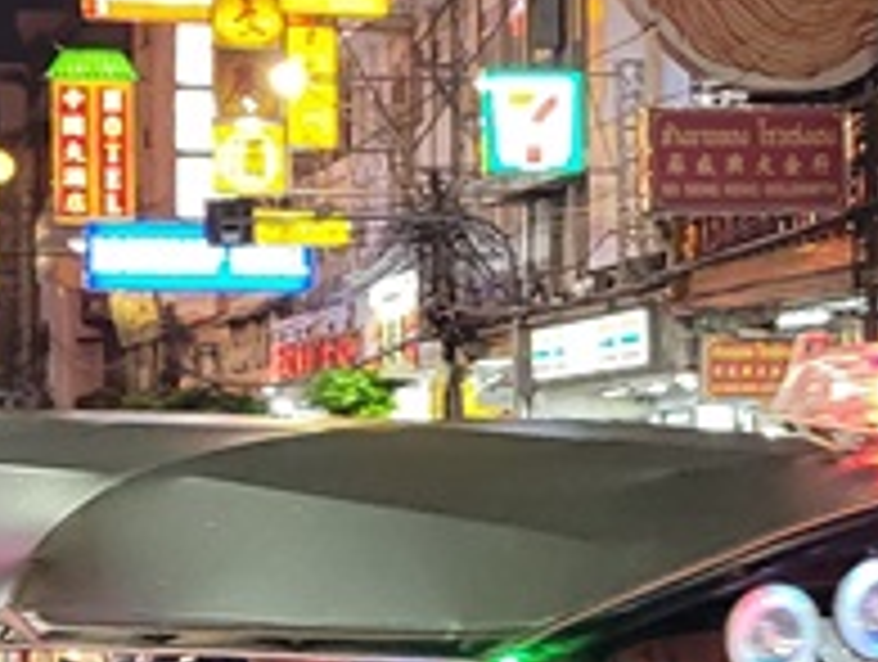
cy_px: 545
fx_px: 3380
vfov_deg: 11.1
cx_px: 680
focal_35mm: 133
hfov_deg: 14.7
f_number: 1.8
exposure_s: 1/50
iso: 400
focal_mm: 5.4
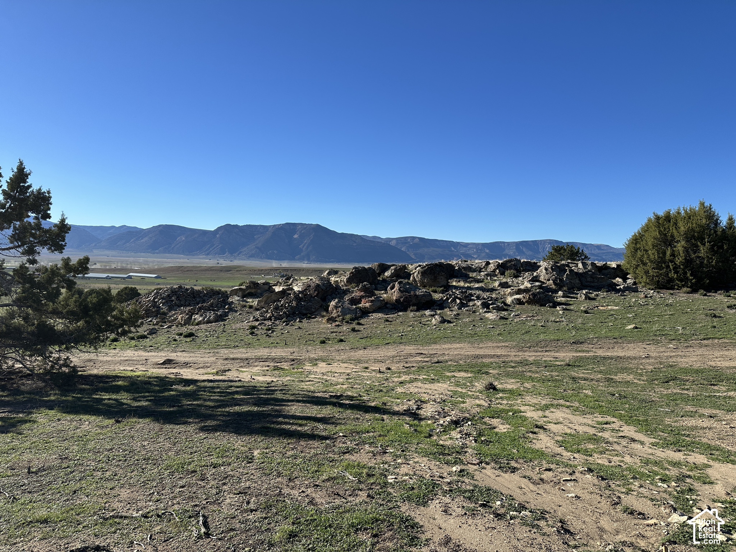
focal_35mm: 24
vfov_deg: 56.8
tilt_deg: +0.6
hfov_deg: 71.6
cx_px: 368
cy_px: 276
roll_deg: -1.1
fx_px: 510
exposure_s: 1/4545
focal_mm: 6.86
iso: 80
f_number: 1.78
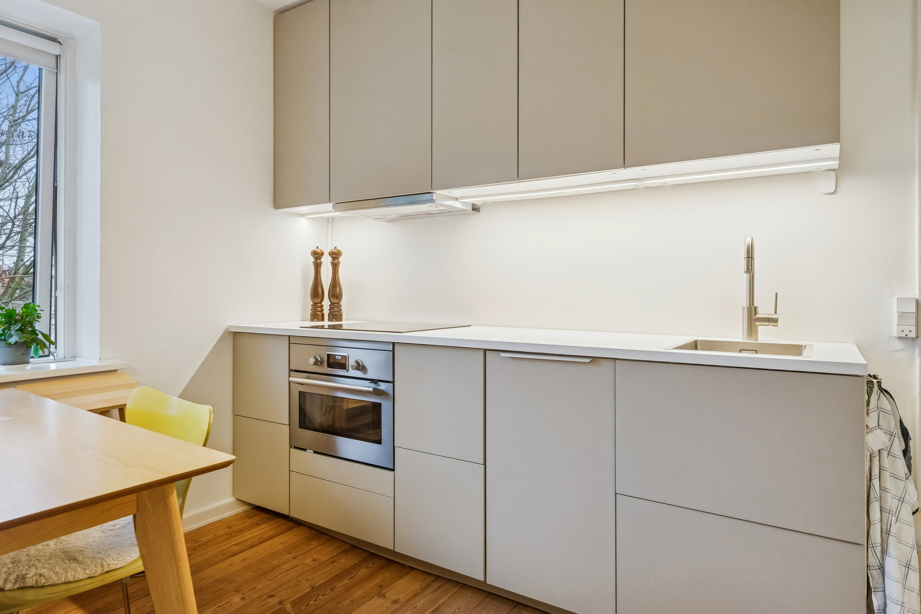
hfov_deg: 86.9
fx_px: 486
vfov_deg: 64.6
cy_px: 307
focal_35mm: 19
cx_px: 460
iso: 1600
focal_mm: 19
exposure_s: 1/160
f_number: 5.6
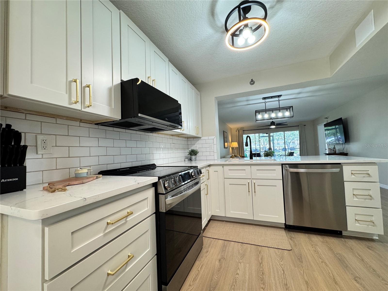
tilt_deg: +2.5
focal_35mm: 14
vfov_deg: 85.7
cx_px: 194
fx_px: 157
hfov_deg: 102.1
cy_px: 146
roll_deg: +2.5
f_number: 2.2
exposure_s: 1/120
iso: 200
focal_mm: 2.22
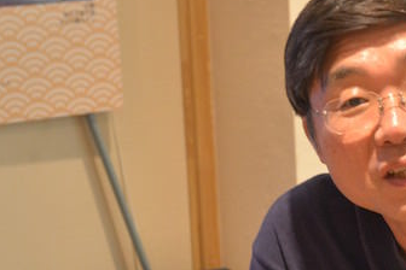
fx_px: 1680
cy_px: 268
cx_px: 312
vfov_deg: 9.2
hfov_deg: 13.7
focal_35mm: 149
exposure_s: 1/40
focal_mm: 50
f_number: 6.3
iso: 2500
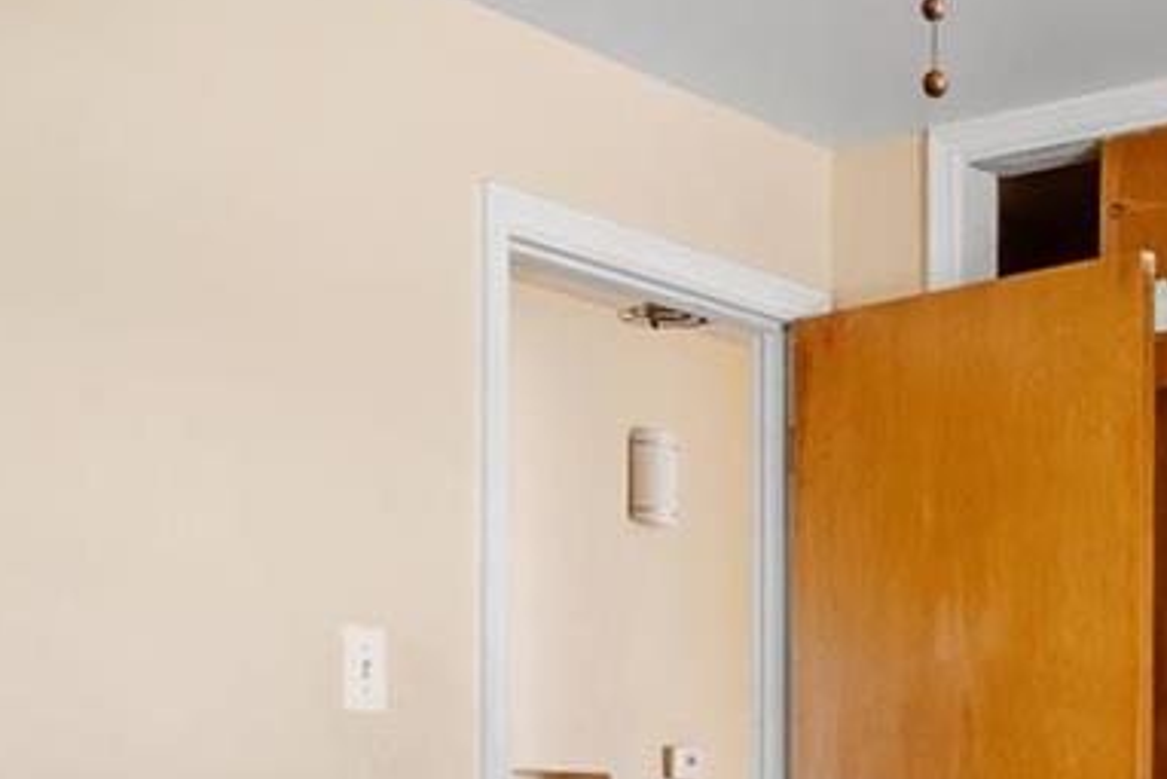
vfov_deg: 19.2
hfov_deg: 29.6
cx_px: 862
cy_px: 920
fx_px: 2173
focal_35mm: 67
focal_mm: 8
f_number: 8
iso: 400
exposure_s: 1/3
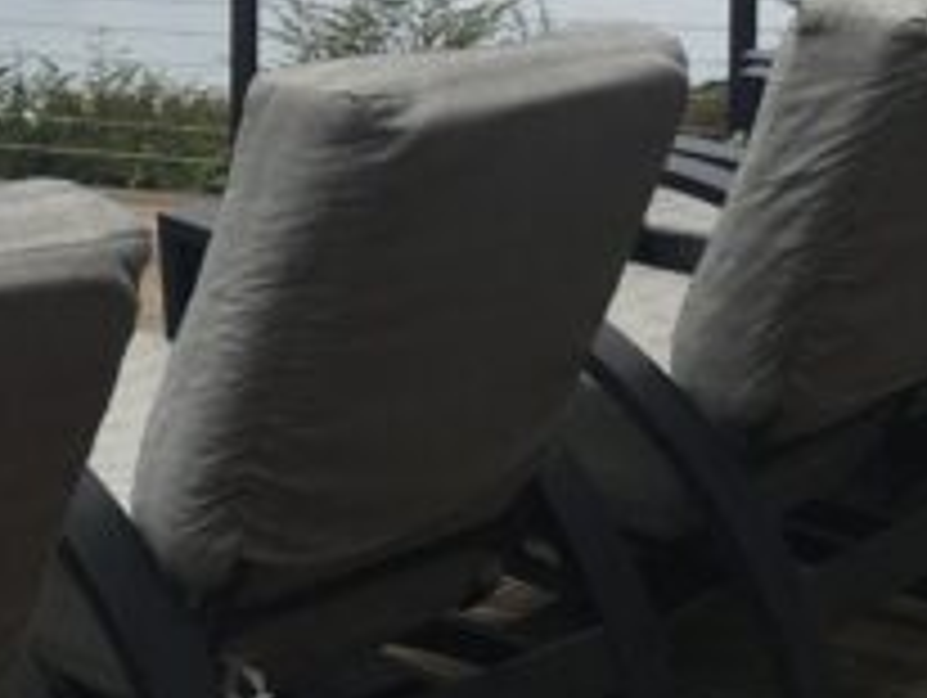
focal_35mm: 108
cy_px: -149
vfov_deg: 13.4
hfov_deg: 17.5
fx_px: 2896
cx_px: -117
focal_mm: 4.15
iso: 25
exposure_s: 1/2564
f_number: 2.2
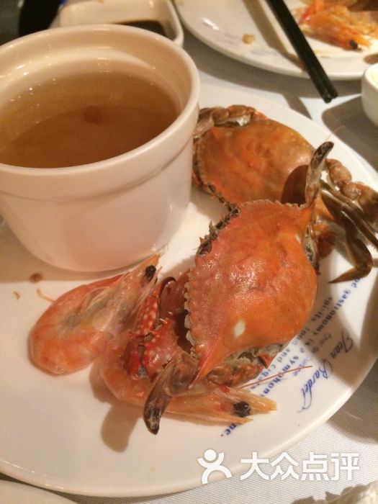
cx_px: 189
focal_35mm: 29
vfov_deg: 61.7
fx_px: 422
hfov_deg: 48.2
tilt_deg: -53.6
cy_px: 252
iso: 250
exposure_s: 1/25
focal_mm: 4.15
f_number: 2.2
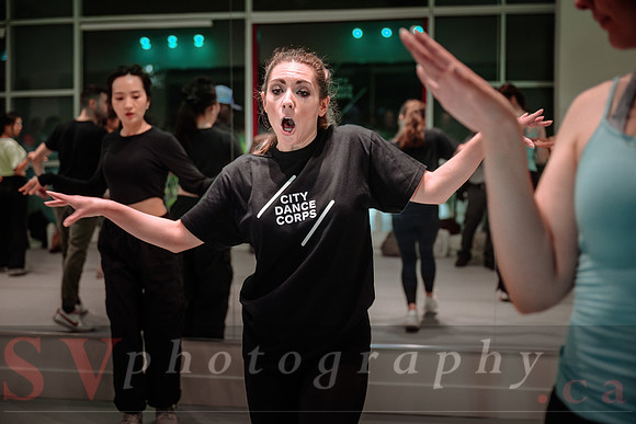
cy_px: 212
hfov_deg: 37.1
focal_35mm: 54
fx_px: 948
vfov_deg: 25.2
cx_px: 318
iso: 1600
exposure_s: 1/80
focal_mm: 53
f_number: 2.8
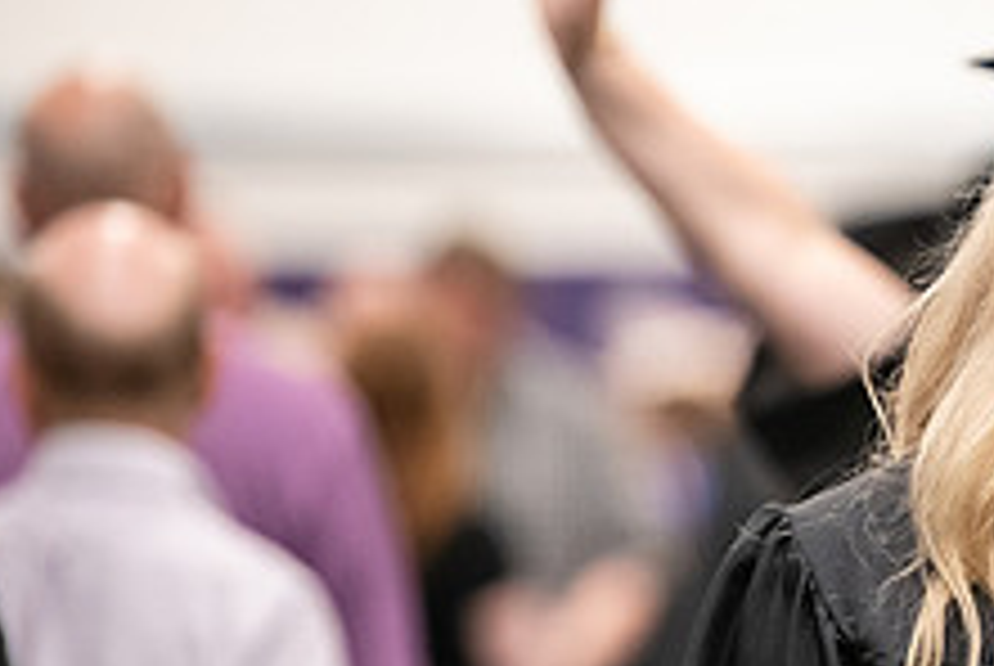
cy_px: 434
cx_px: 1205
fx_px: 13409
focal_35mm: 485
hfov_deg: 4.2
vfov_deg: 2.8
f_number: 3.2
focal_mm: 185
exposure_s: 1/200
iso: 3200
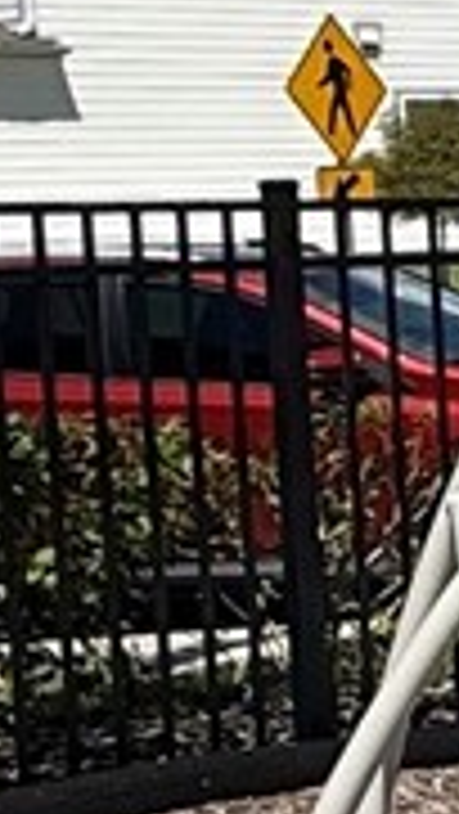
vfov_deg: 15.9
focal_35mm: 135
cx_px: 2174
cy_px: 328
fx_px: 2917
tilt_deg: -2.7
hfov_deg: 6.2
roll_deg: +1.2
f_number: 2.2
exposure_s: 1/3289
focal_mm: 2.22
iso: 50
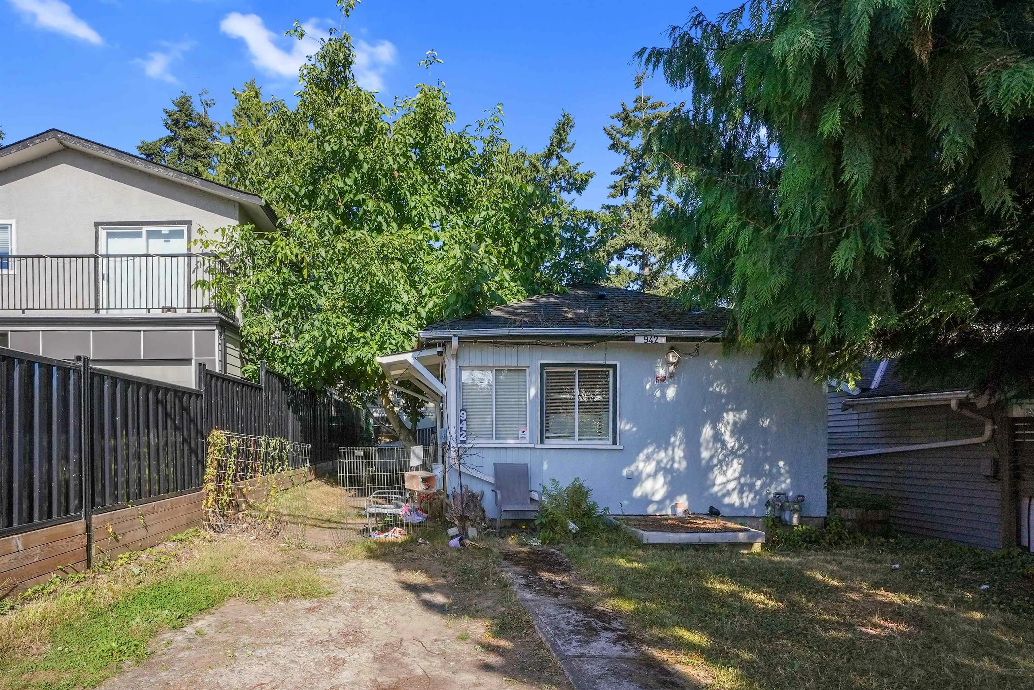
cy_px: 345
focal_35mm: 18
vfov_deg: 67.4
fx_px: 517
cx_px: 517
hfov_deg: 90.0
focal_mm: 18
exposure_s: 1/500
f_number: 13
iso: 800
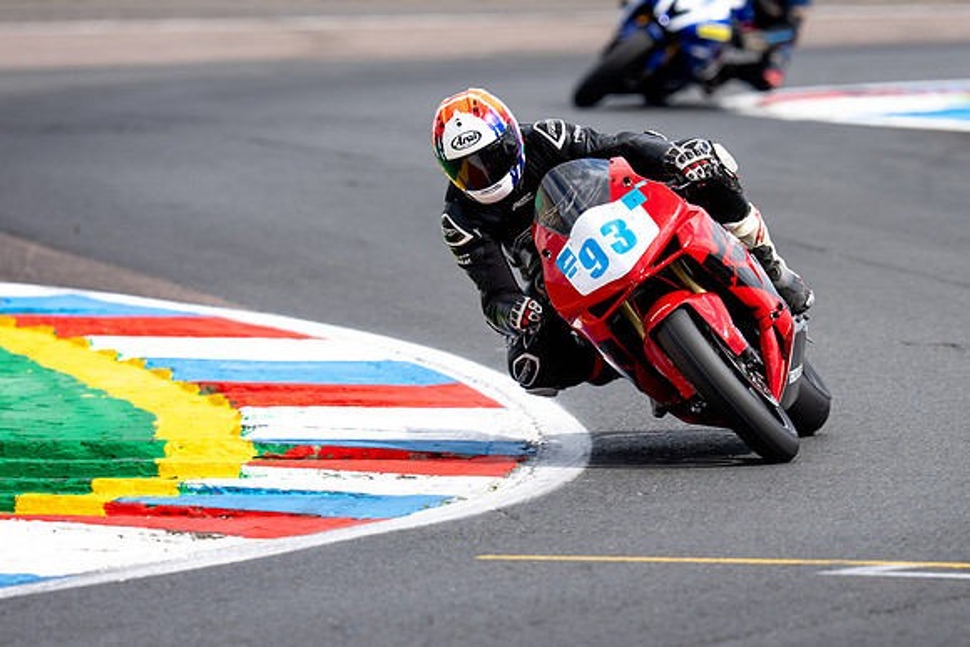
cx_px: 600
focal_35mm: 556
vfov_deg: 2.5
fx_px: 14984
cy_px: 219
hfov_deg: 3.7
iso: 64
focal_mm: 400
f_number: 4.5
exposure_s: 1/400
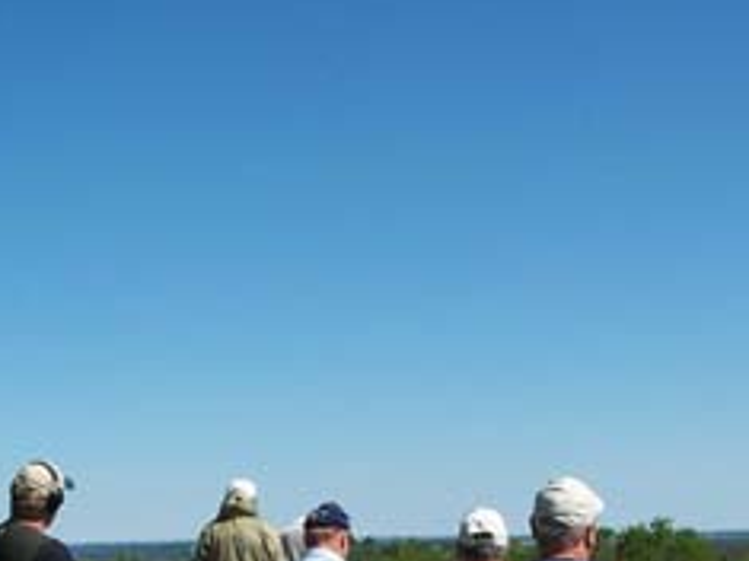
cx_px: 351
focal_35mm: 81
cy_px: 575
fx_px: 1752
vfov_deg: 17.7
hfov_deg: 24.1
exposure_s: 1/500
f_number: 5.6
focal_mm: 6.3
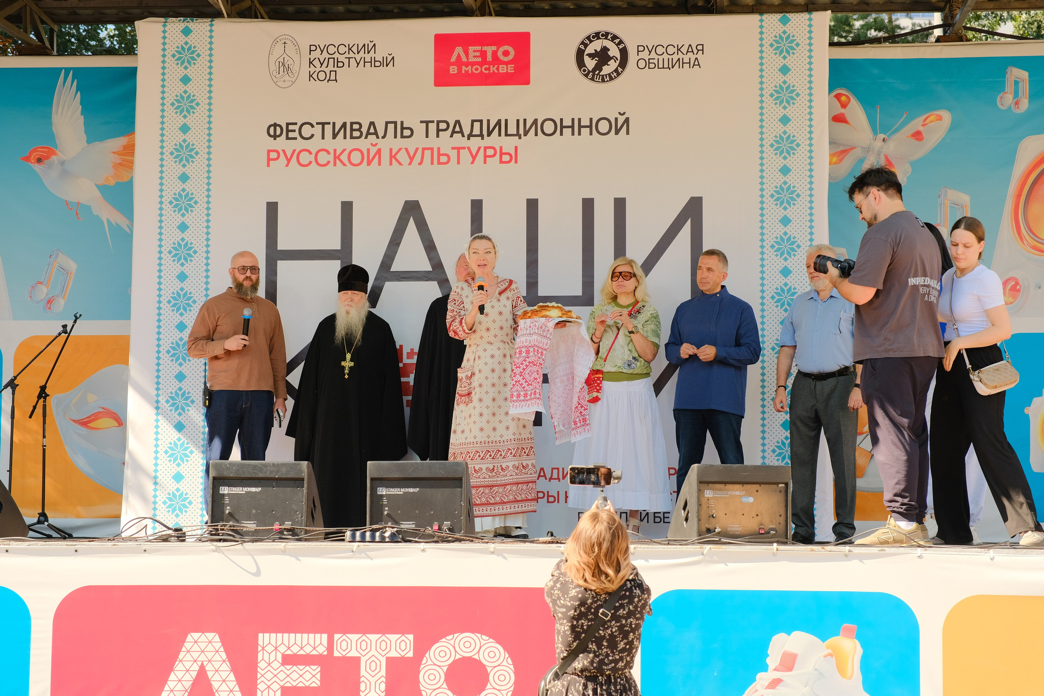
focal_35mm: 75
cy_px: 348
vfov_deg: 18.2
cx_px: 522
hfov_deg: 27.0
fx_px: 2175
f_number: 4.5
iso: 640
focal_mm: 50
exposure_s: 1/500
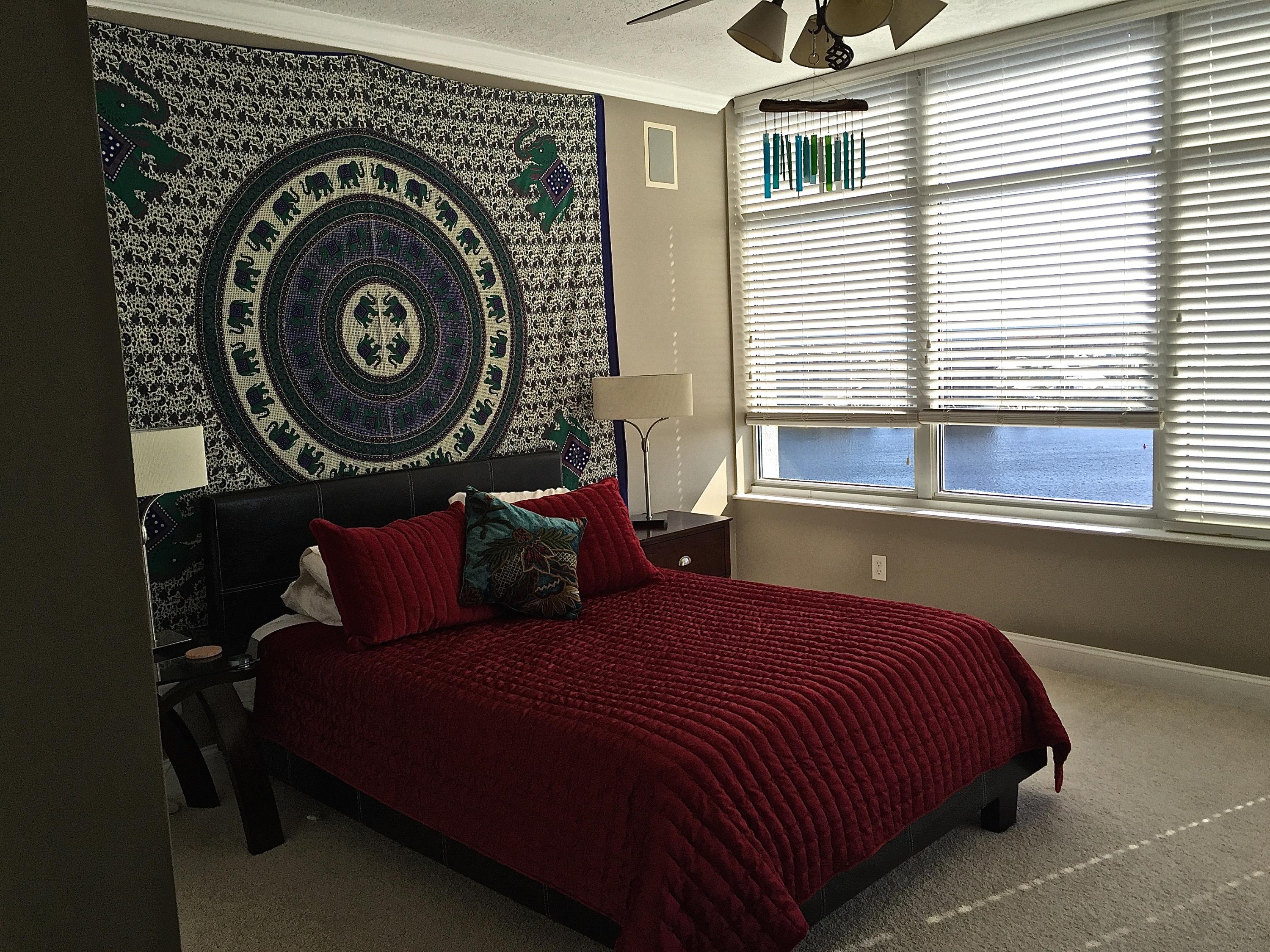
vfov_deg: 48.2
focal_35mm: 29
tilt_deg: -5.6
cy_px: 476
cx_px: 635
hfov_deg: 61.7
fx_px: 1064
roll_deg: +2.3
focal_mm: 4.15
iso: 32
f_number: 2.2
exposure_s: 1/293
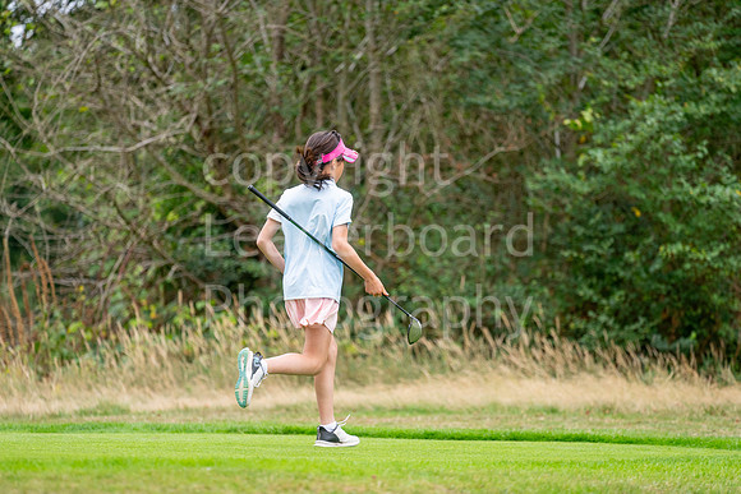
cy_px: 247
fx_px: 6176
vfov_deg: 4.6
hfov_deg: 6.9
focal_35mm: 300
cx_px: 370
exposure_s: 1/640
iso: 500
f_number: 4
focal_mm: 300
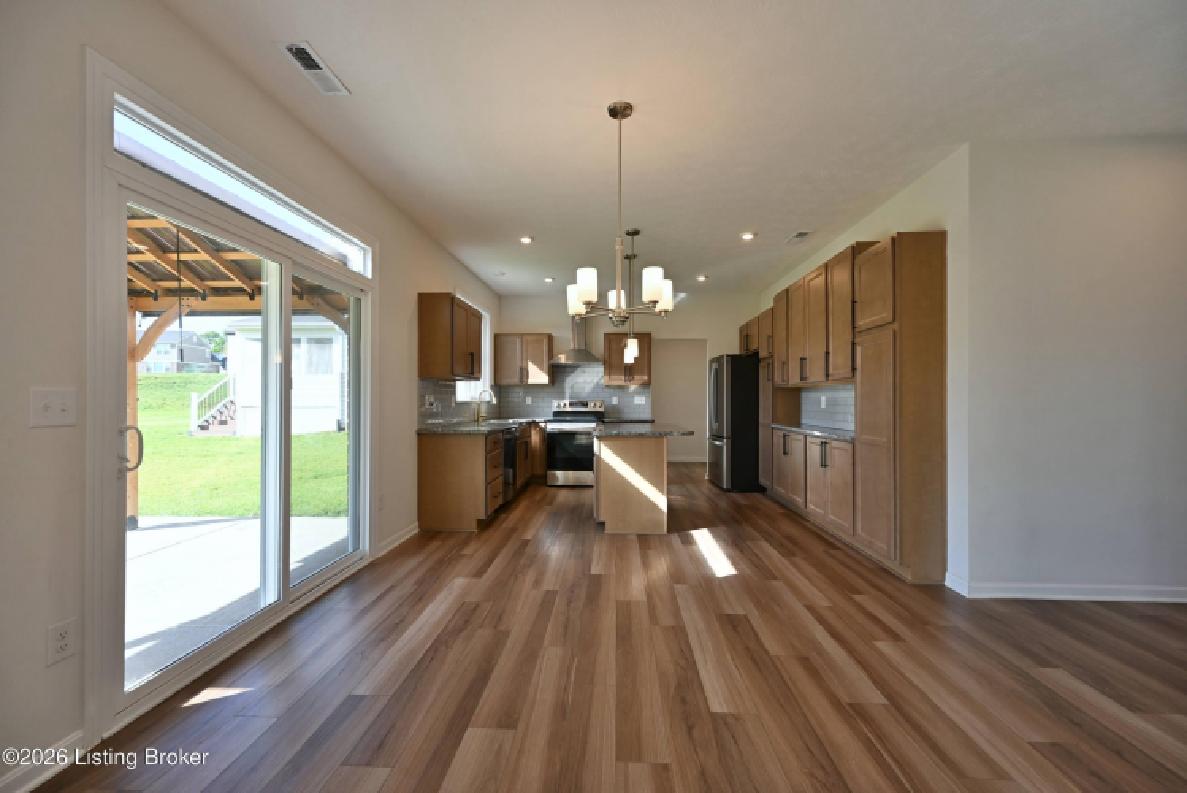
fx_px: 462
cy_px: 396
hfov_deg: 104.2
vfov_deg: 81.3
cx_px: 594
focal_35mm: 14
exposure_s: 1/125
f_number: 6.3
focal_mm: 14
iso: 400
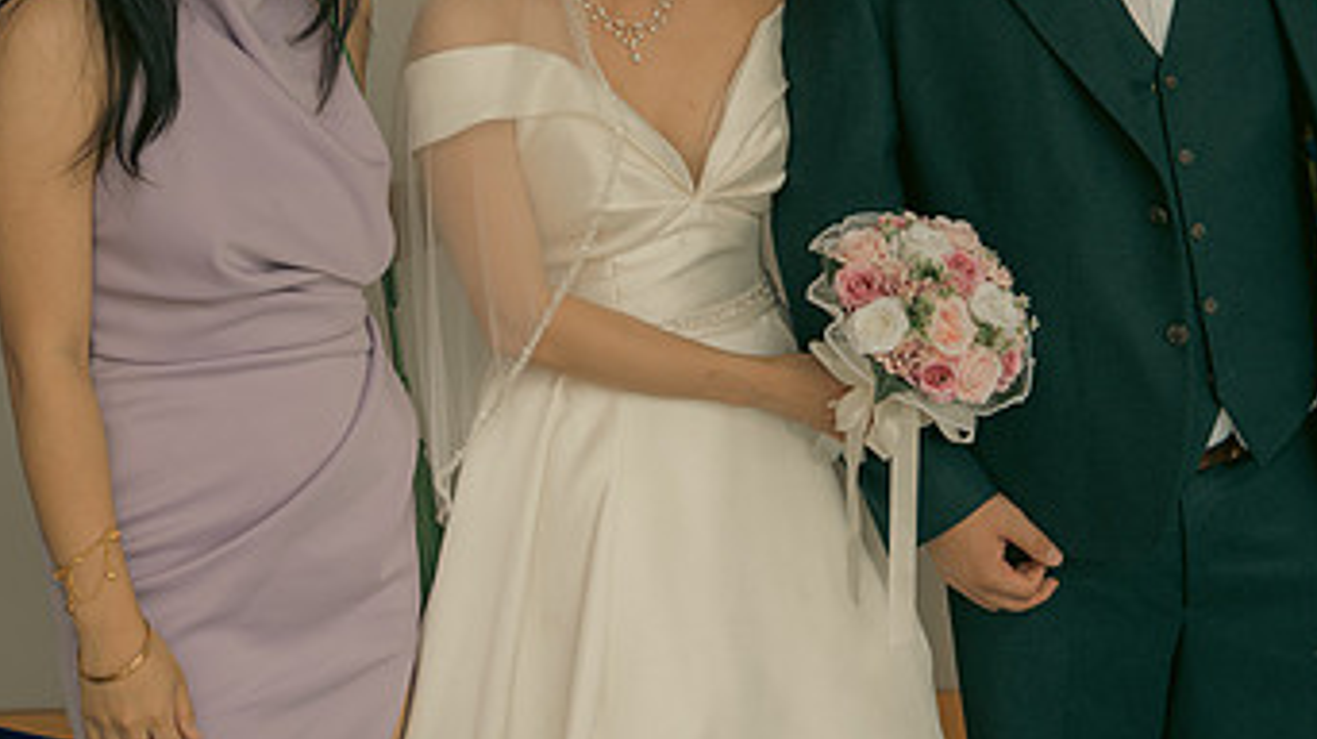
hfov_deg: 26.3
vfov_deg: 15.0
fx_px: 2792
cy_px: 106
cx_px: 913
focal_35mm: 80
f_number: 3.5
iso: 160
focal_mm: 45
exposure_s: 1/160
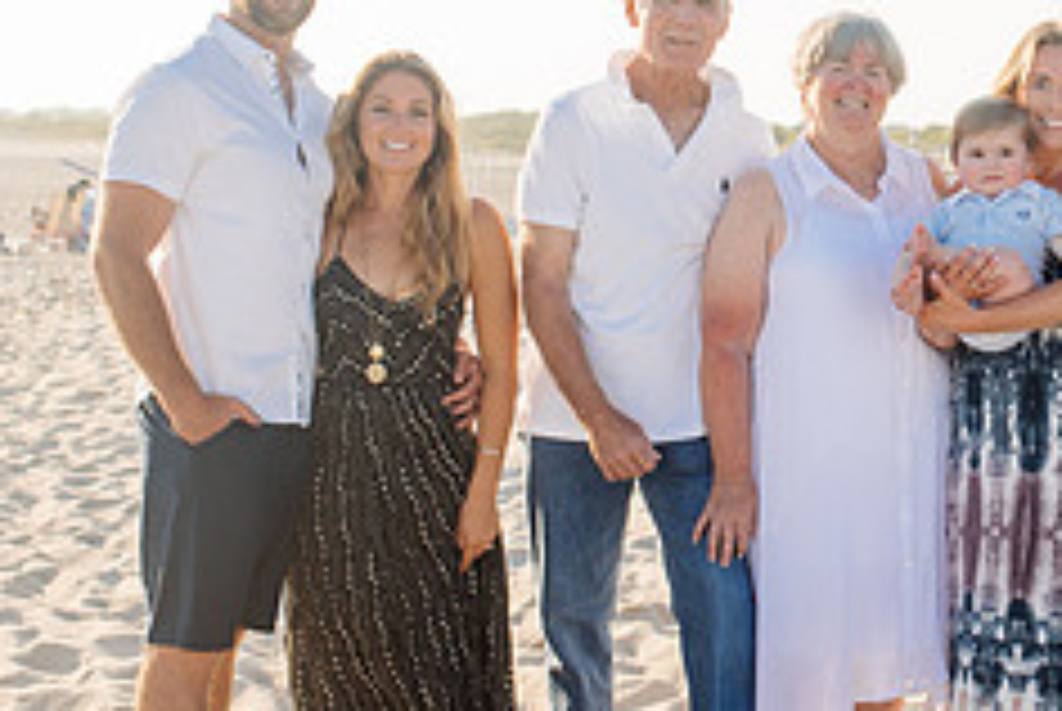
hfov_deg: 22.9
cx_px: 1008
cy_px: 178
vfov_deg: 15.9
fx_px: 2540
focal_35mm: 86
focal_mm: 35
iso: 160
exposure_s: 1/800
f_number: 4
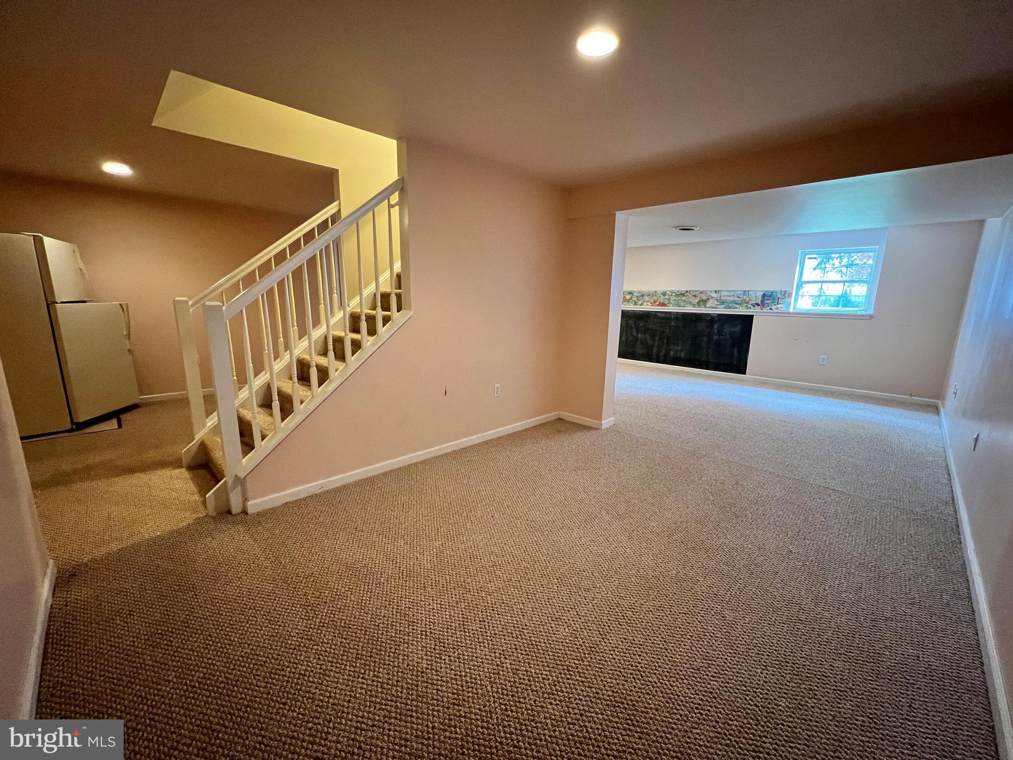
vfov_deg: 89.9
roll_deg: -0.8
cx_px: 506
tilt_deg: -11.4
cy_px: 380
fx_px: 380
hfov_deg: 106.2
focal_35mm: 13
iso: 800
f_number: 1.8
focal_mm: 1.57
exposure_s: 1/40
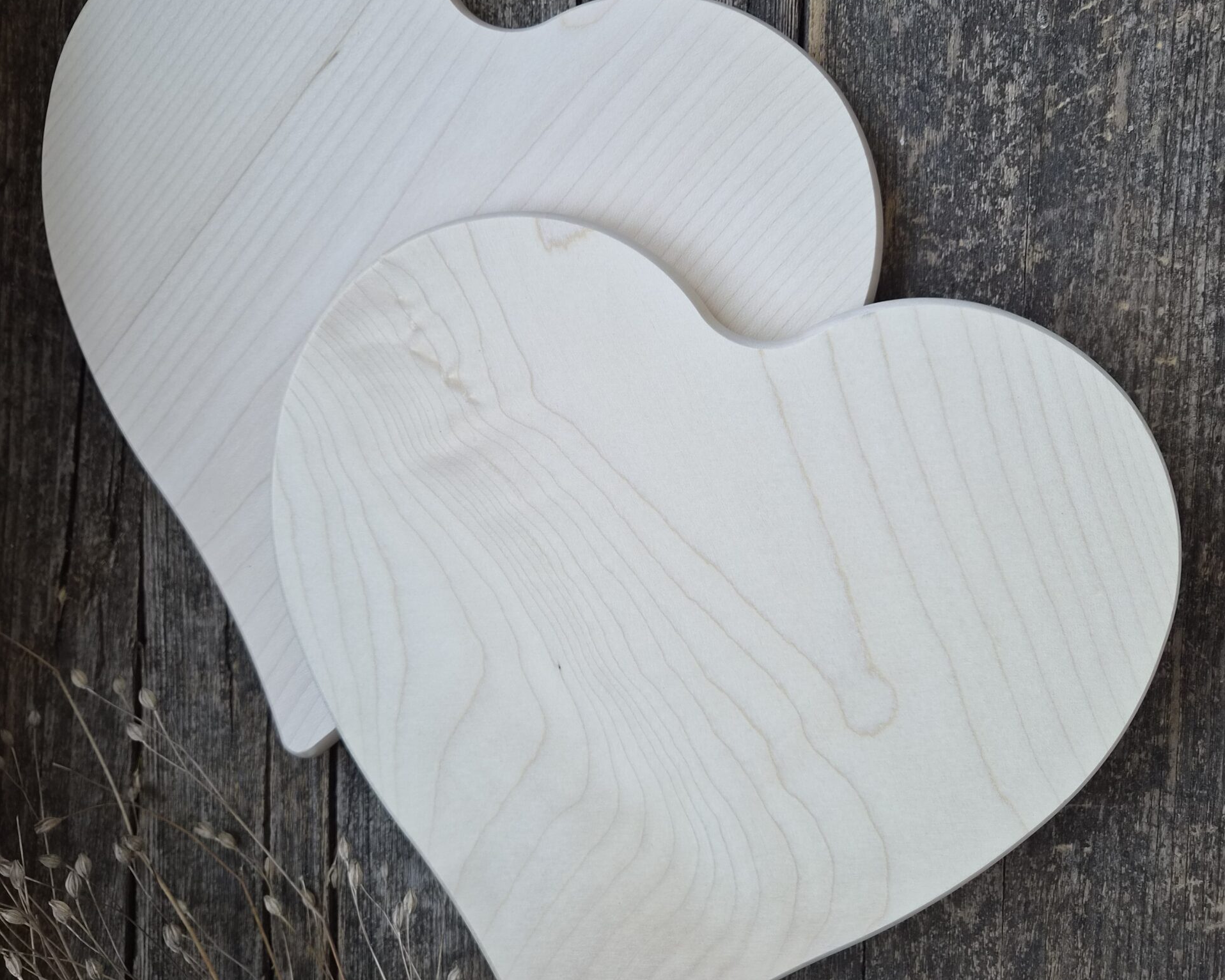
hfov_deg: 58.8
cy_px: 504
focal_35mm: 30
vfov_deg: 48.5
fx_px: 1088
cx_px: 612
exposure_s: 1/180
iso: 200
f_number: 1.8
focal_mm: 5.4
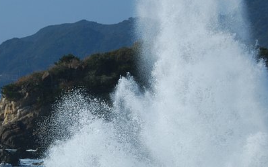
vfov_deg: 5.6
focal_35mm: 236
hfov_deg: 8.9
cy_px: 118
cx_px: 76
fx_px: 1724
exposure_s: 1/1250
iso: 100
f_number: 5
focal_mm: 60
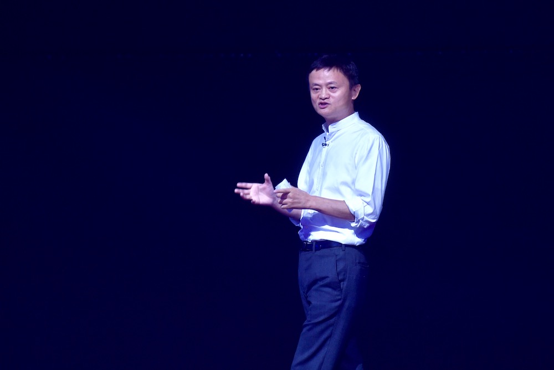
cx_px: 277
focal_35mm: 200
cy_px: 185
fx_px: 3079
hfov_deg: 10.3
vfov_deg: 6.9
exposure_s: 1/200
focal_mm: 200
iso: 1250
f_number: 2.8
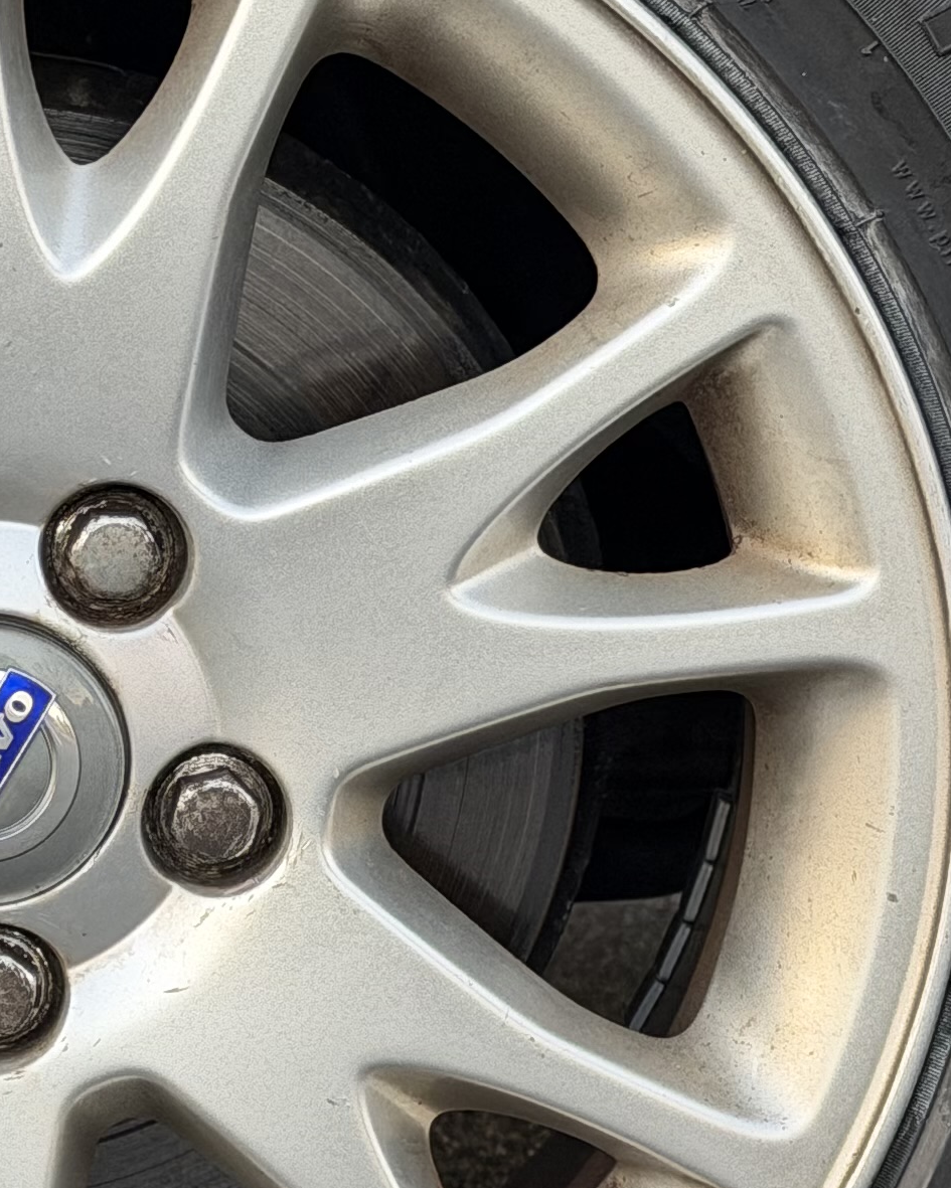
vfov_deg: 12.1
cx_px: 75
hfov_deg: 9.6
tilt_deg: -7.8
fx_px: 5628
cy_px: 664
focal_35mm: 160
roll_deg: -0.8
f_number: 1.78
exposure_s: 1/93
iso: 100
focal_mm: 6.76
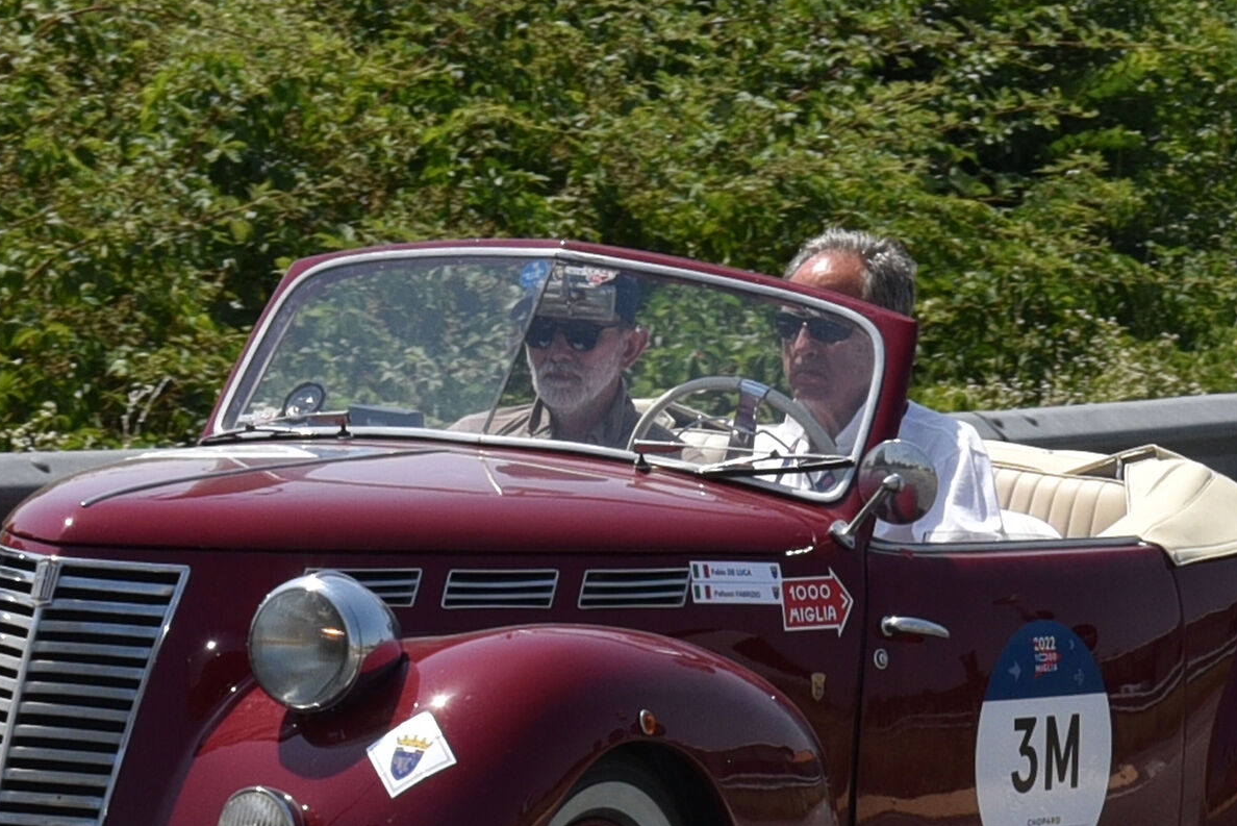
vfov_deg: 13.5
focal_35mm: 101
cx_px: 502
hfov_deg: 20.2
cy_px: 655
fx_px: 3472
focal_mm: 50
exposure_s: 1/500
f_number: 10
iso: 200
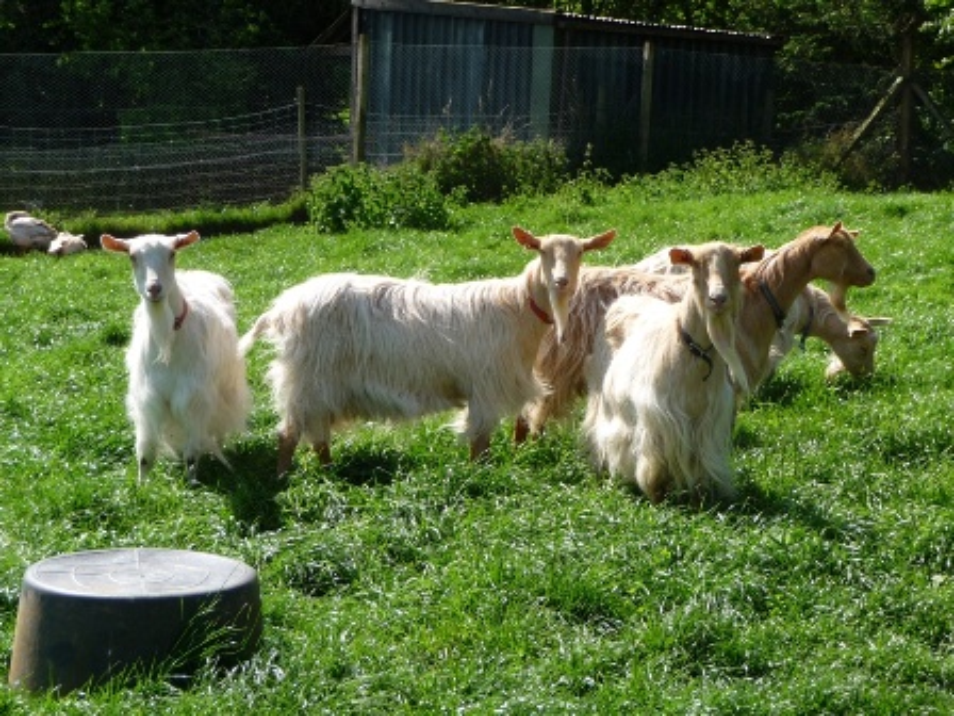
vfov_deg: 15.4
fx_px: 2646
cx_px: 477
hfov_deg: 20.4
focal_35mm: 96
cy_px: 358
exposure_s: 1/320
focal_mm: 16.3
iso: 100
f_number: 4.7
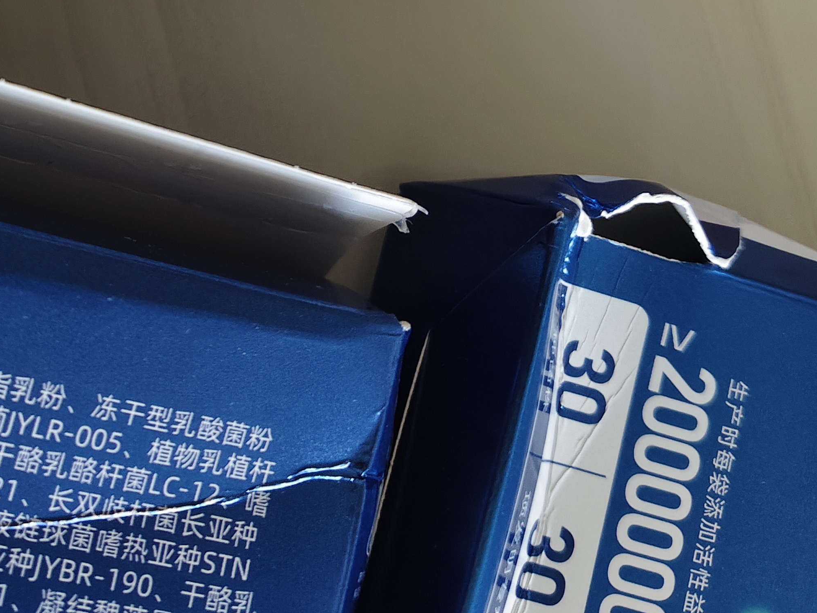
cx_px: 206
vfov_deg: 28.9
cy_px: -4
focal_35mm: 47
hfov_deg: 39.4
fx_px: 1109
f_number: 1.88
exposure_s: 1/100
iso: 1175
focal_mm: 5.56
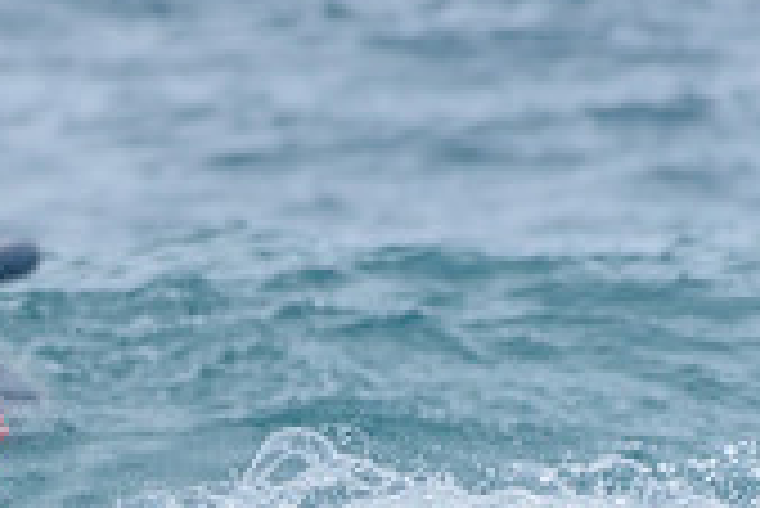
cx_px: -374
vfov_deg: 0.7
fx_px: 44370
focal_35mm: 2100
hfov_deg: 1.0
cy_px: 606
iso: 180
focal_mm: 500
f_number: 5.6
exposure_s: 1/2000
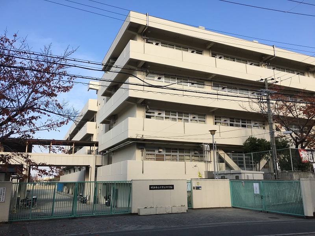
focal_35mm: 29
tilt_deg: +13.9
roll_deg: -0.2
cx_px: 158
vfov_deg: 48.2
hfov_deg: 61.7
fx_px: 264
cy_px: 118
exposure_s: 1/938
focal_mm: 4.15
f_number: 2.2
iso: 25
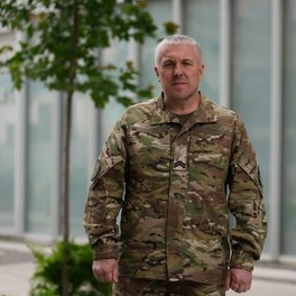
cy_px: 147
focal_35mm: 134
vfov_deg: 13.0
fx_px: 1296
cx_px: 174
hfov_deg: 13.0
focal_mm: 104
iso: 500
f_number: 2.8
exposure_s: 1/3200
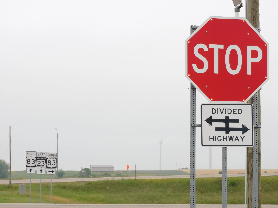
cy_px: 104
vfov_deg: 12.9
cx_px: 139
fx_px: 924
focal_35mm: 115
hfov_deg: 17.1
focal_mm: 20.6
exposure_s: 1/250
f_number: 5
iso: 125
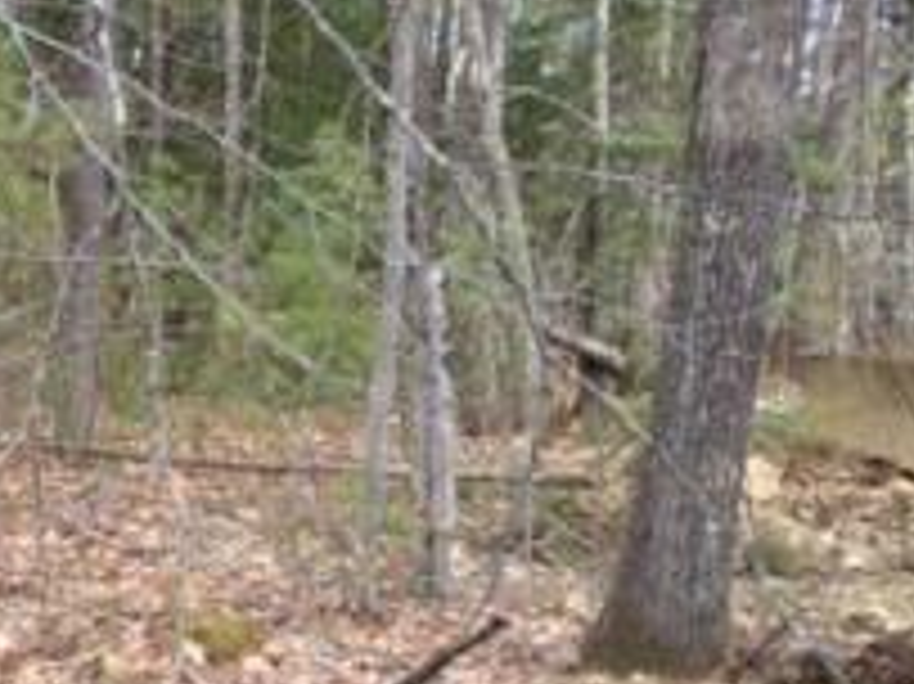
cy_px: 328
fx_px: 2190
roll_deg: -1.1
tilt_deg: -2.2
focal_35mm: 83
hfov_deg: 22.5
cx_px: -36
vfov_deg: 17.8
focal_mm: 4.15
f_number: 2.2
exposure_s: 1/280
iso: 32
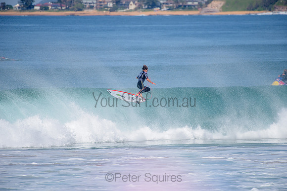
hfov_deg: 4.1
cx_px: 144
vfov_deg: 2.8
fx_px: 3987
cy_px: 96
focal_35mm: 500
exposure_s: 1/2000
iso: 160
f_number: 5.6
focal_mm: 500
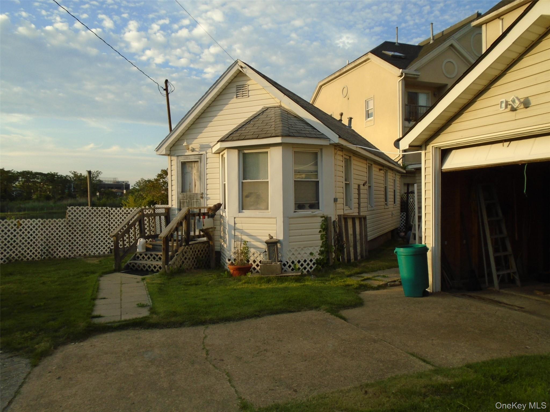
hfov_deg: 67.3
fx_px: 413
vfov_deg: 53.1
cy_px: 206
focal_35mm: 26
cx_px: 275
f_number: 3.2
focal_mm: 4.6
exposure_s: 1/400
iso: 100
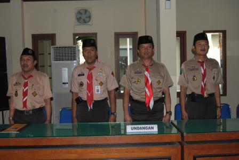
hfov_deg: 46.3
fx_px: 279
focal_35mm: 42
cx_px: 120
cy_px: 80
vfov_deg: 32.0
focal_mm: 28
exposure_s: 1/60
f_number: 5.6
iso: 200
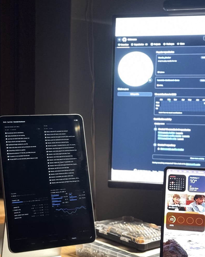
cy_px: 154
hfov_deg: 20.0
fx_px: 576
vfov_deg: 25.0
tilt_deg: -8.2
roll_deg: -0.1
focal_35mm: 76
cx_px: 50
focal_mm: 6.76
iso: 1000
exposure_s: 1/15
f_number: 1.78
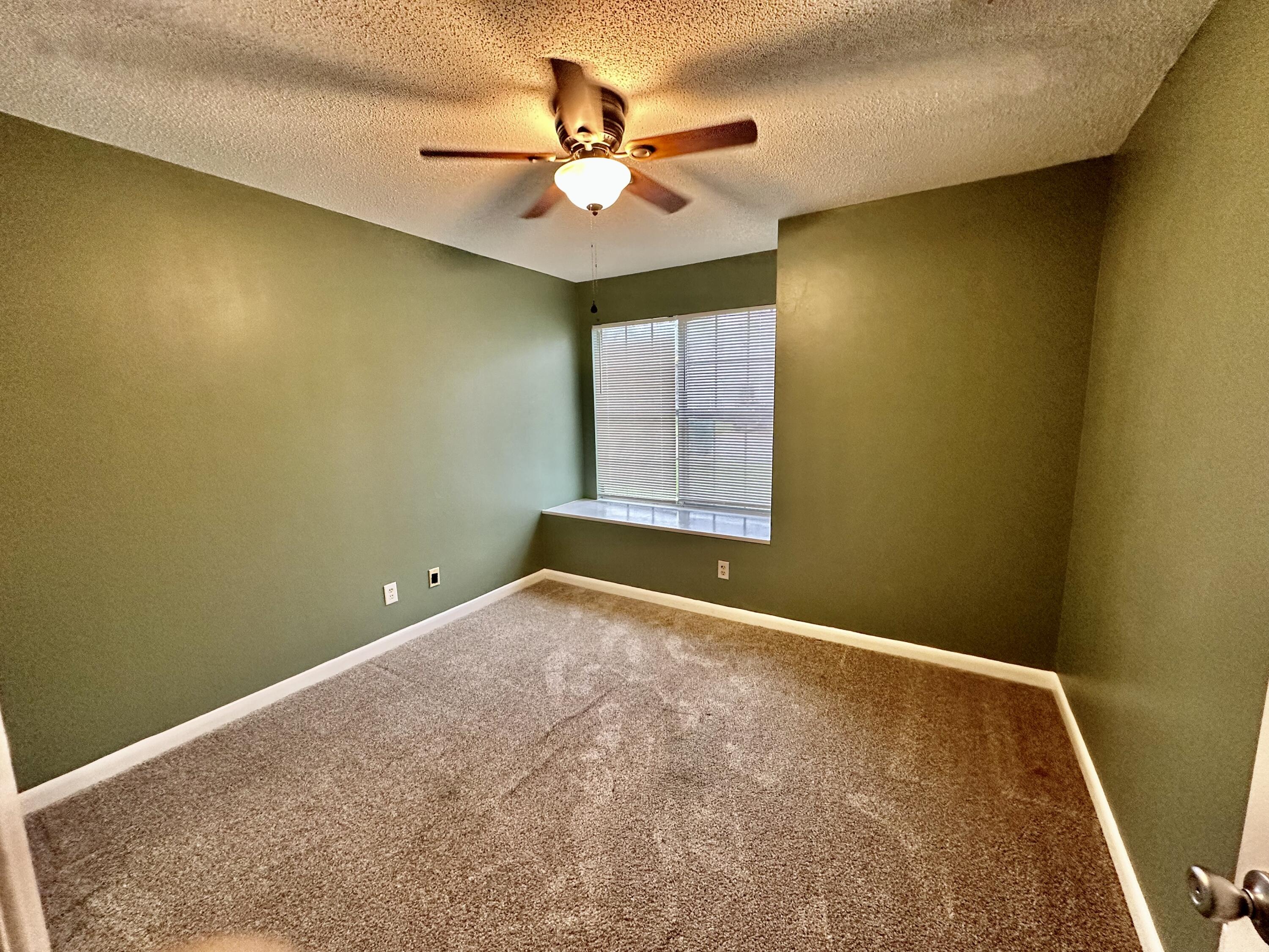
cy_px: 476
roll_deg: +1.1
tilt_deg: -7.1
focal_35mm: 14
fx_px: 513
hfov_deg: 102.1
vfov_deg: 85.7
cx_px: 634
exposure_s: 1/60
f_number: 2.2
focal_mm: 2.22
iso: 250
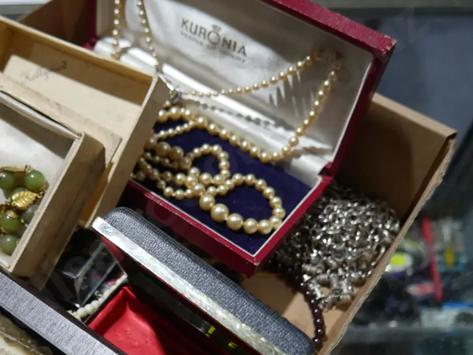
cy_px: 228
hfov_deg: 38.9
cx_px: 138
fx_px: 656
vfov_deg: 30.1
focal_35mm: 48
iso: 200
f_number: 3.6
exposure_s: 1/80
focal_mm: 16
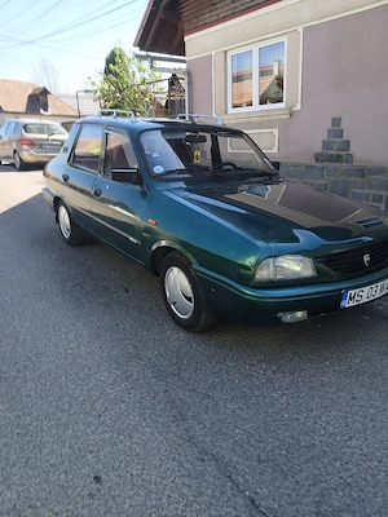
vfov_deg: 67.3
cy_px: 258
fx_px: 389
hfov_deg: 53.1
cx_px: 194
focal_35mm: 26
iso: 20
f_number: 1.8
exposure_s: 1/118
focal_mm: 3.98
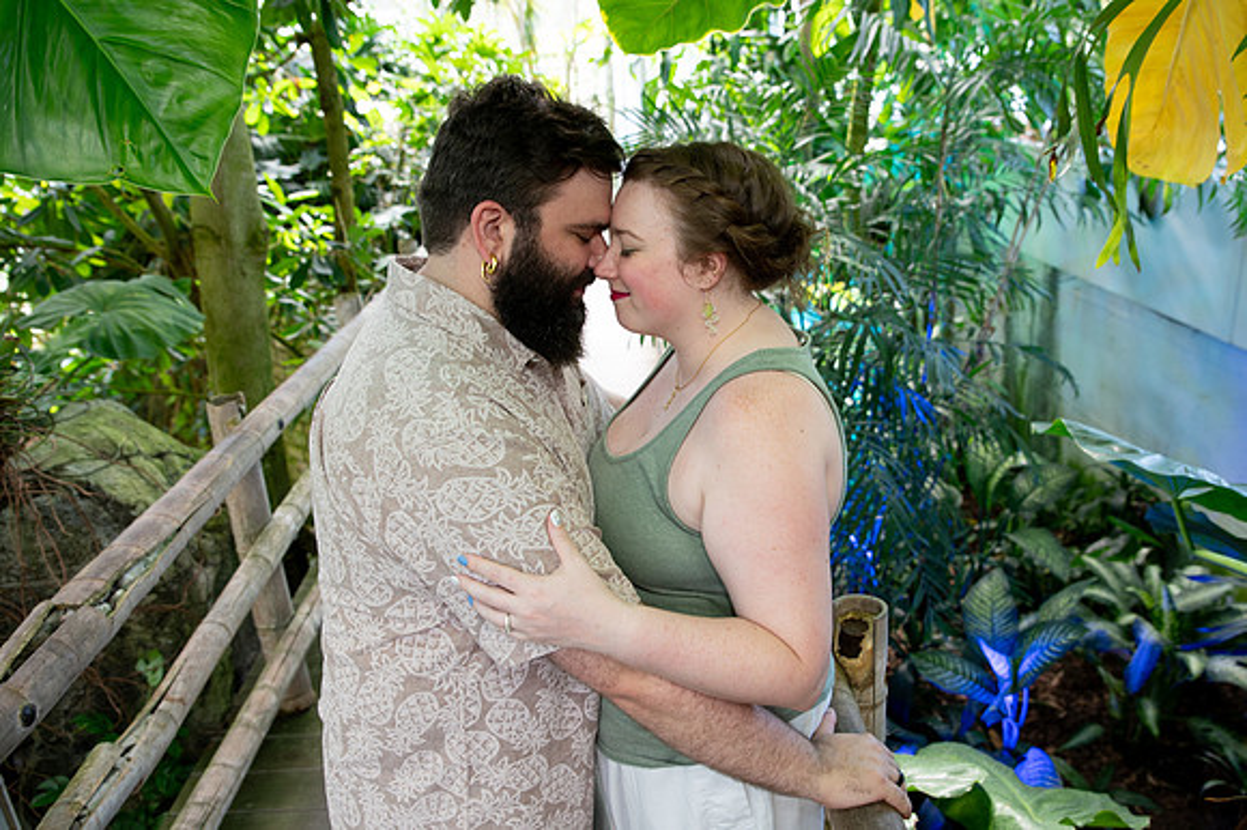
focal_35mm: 28
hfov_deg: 65.1
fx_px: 975
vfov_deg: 46.1
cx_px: 675
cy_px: 381
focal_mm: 26
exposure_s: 1/125
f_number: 3.2
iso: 800
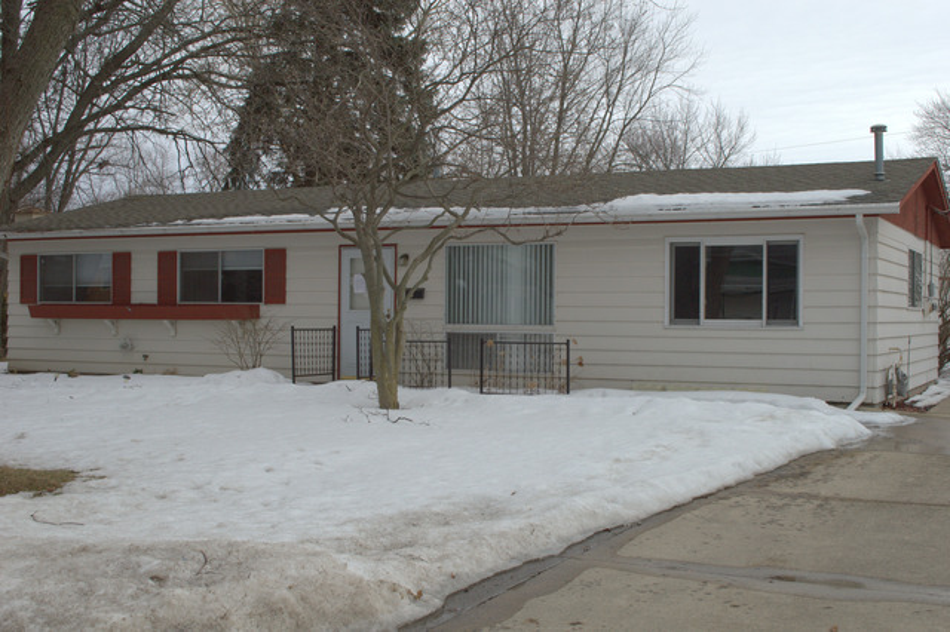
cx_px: 475
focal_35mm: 45
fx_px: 1187
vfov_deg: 29.8
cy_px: 316
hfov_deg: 43.6
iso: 280
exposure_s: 1/500
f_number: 11
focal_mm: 30
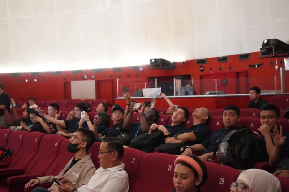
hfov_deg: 35.6
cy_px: 96
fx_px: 449
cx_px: 144
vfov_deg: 24.2
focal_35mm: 56
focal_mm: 56
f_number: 5
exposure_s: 1/40
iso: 12800
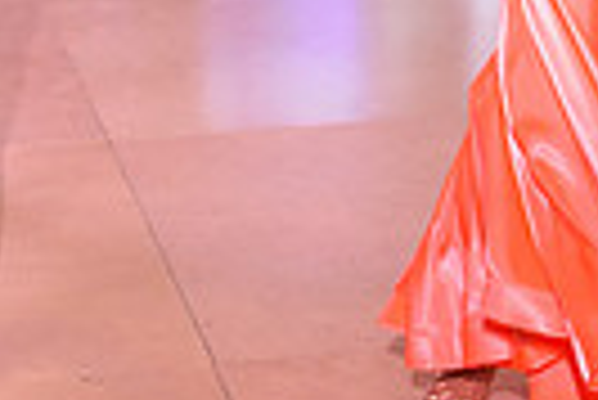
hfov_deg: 13.8
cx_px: 256
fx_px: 2461
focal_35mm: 148
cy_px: -213
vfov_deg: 9.0
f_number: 6.3
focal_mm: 34
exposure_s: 1/320
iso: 2500
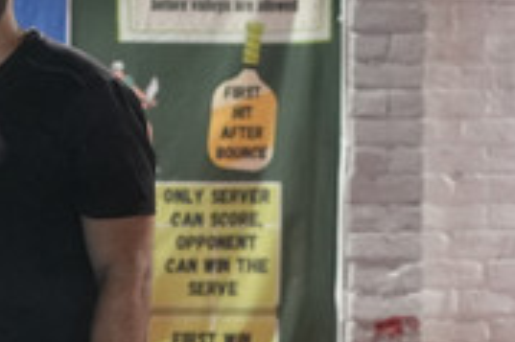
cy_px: 36
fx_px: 2558
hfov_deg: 10.8
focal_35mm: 179
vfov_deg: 7.6
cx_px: -397
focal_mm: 50
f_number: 4
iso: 6400
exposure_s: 1/160
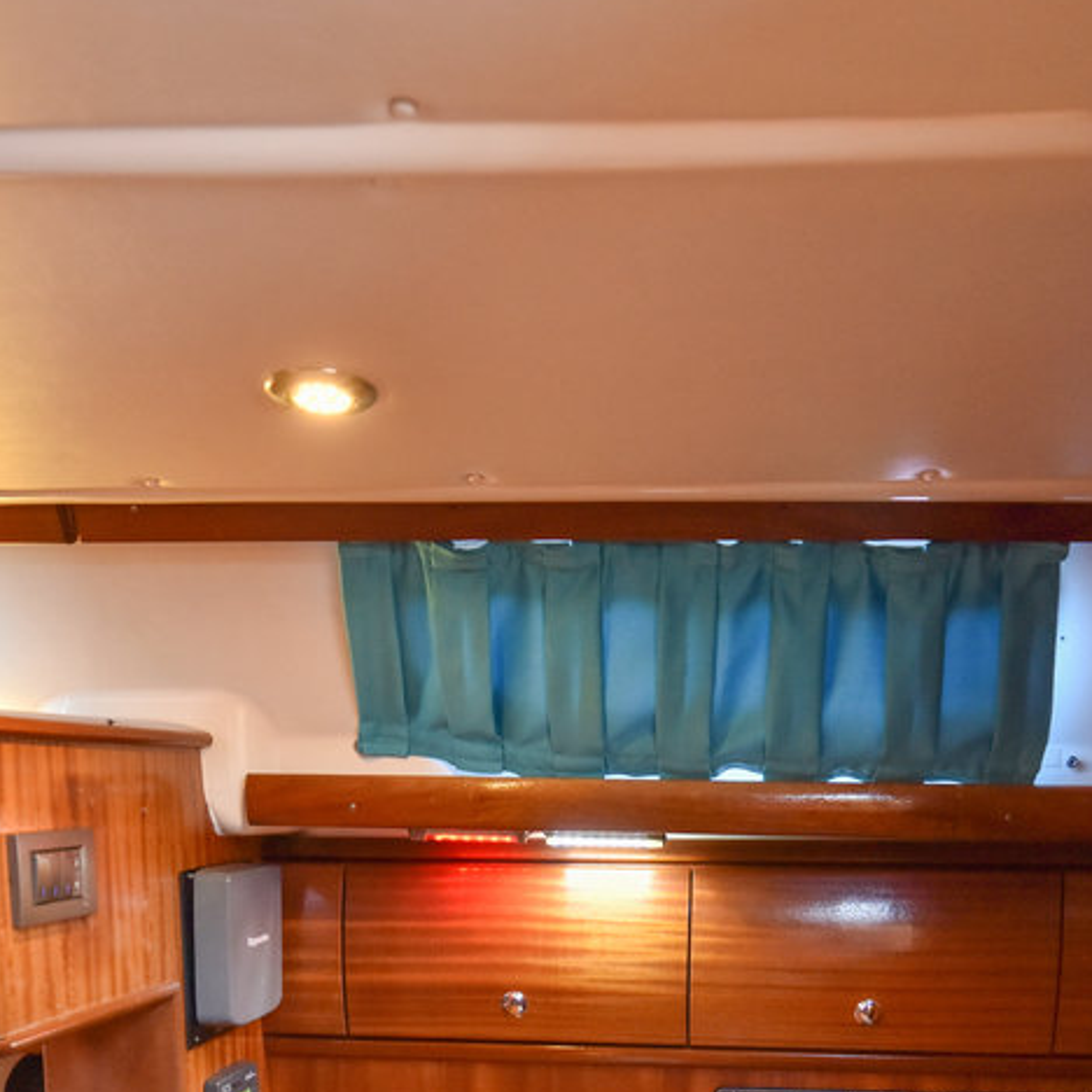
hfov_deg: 40.0
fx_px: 1499
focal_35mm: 42
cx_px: 539
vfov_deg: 36.9
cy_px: 1027
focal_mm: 21
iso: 1600
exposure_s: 1/160
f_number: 2.8
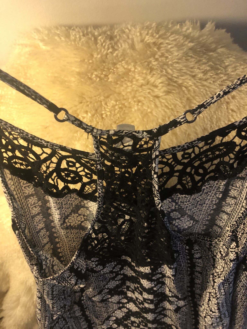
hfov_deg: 49.7
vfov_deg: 63.4
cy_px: 164
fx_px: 266
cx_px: 124
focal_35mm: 28
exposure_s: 1/15
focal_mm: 3.99
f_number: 1.8
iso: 64
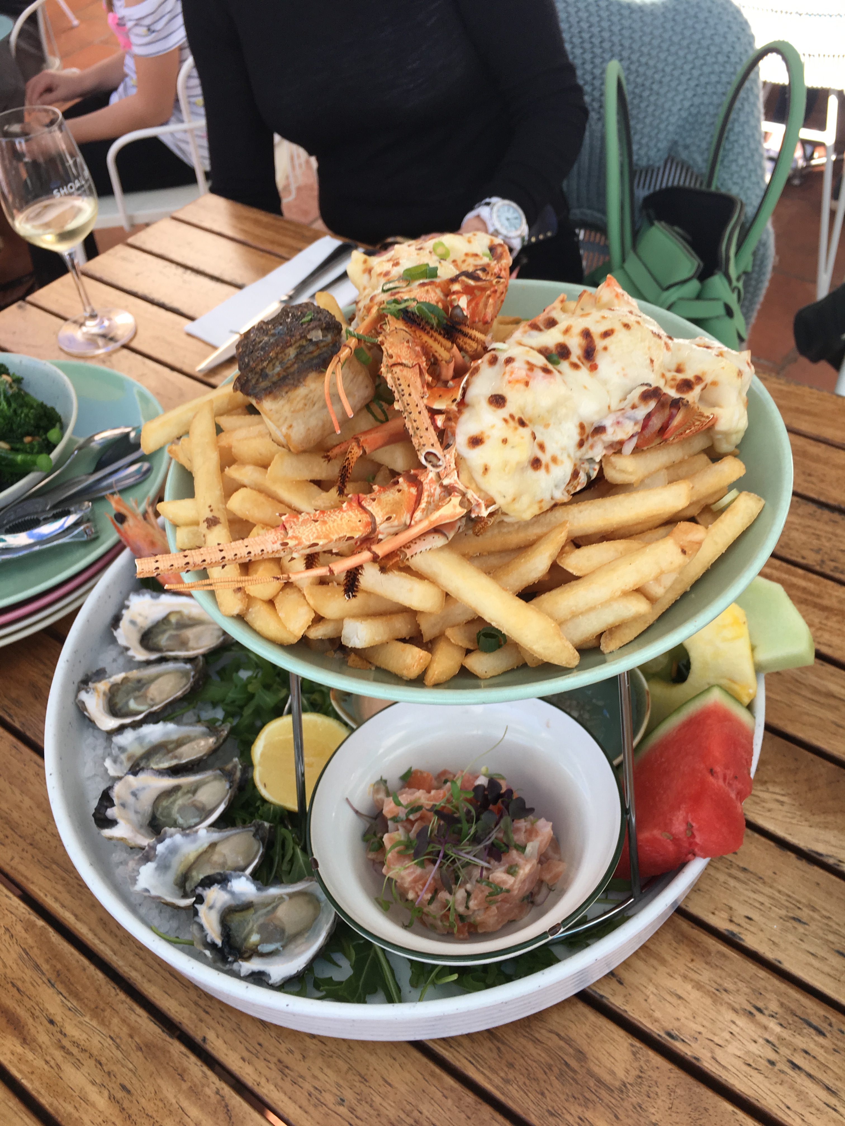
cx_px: 422
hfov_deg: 48.2
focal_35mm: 29
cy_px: 563
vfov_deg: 61.7
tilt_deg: -47.7
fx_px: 944
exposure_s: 1/277
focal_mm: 4.15
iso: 25
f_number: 2.2
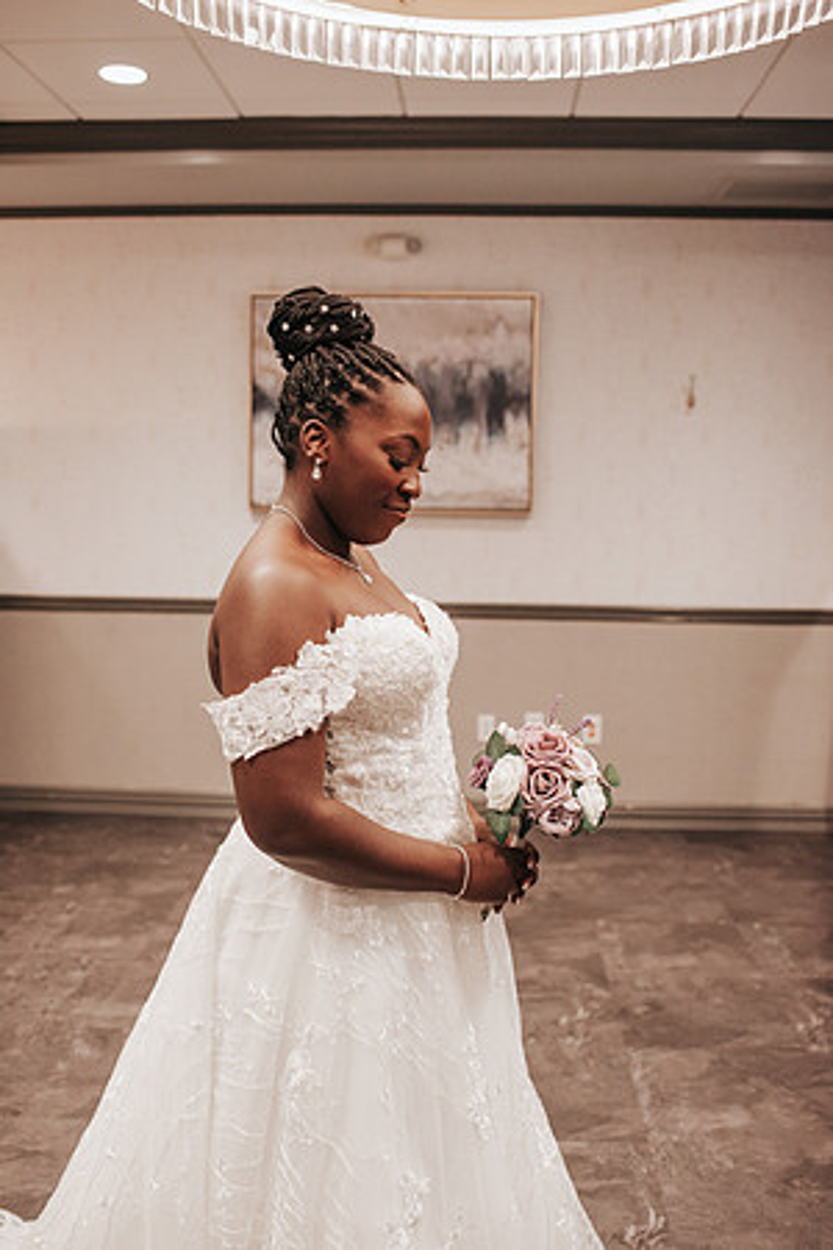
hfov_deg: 37.9
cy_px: 625
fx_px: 1215
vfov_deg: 54.4
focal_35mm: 35
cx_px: 416
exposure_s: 1/640
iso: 1000
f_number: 3.2
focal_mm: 35
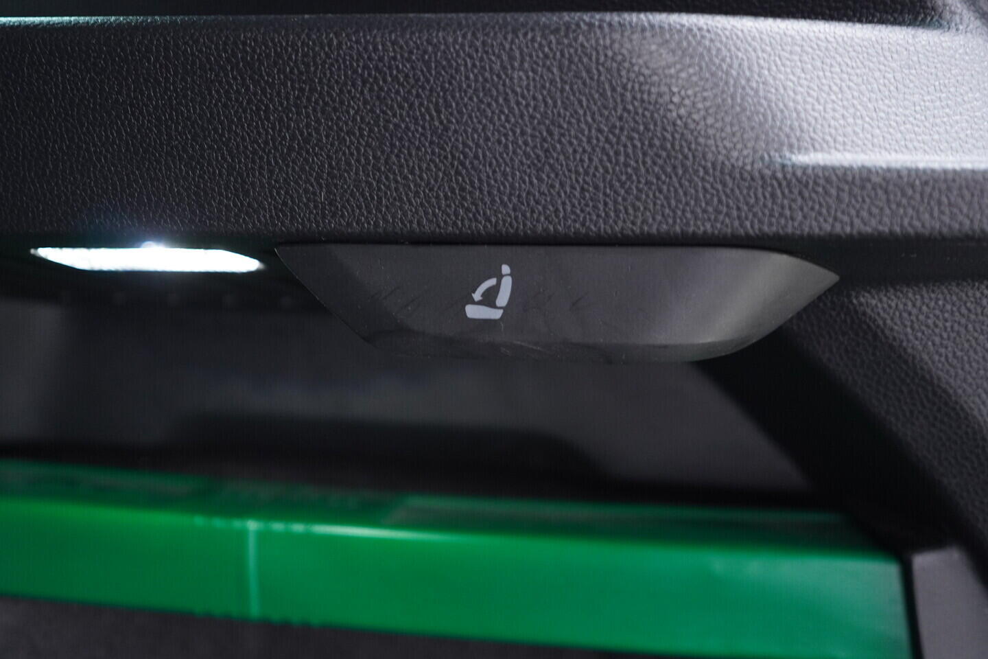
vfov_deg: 36.9
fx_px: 988
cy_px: 330
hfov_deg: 53.1
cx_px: 494
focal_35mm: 36
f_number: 2.8
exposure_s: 1/40
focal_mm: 24
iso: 800
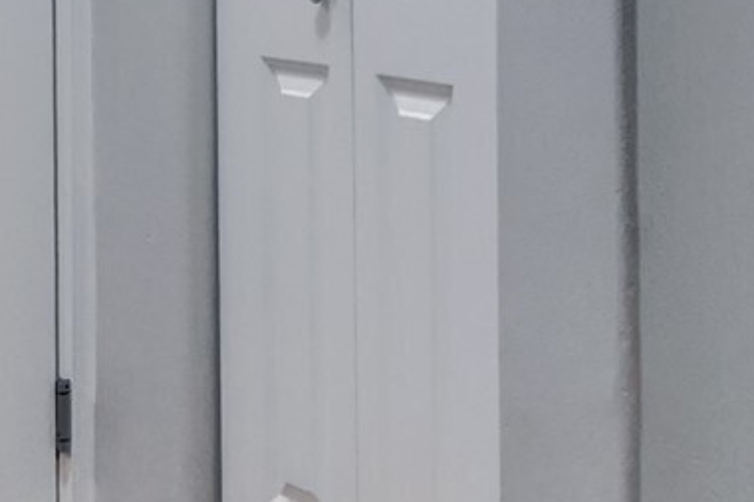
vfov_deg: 19.1
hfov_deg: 29.5
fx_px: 1403
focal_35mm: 67
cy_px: -110
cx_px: 588
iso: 3200
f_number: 11
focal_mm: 10
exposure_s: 1/13
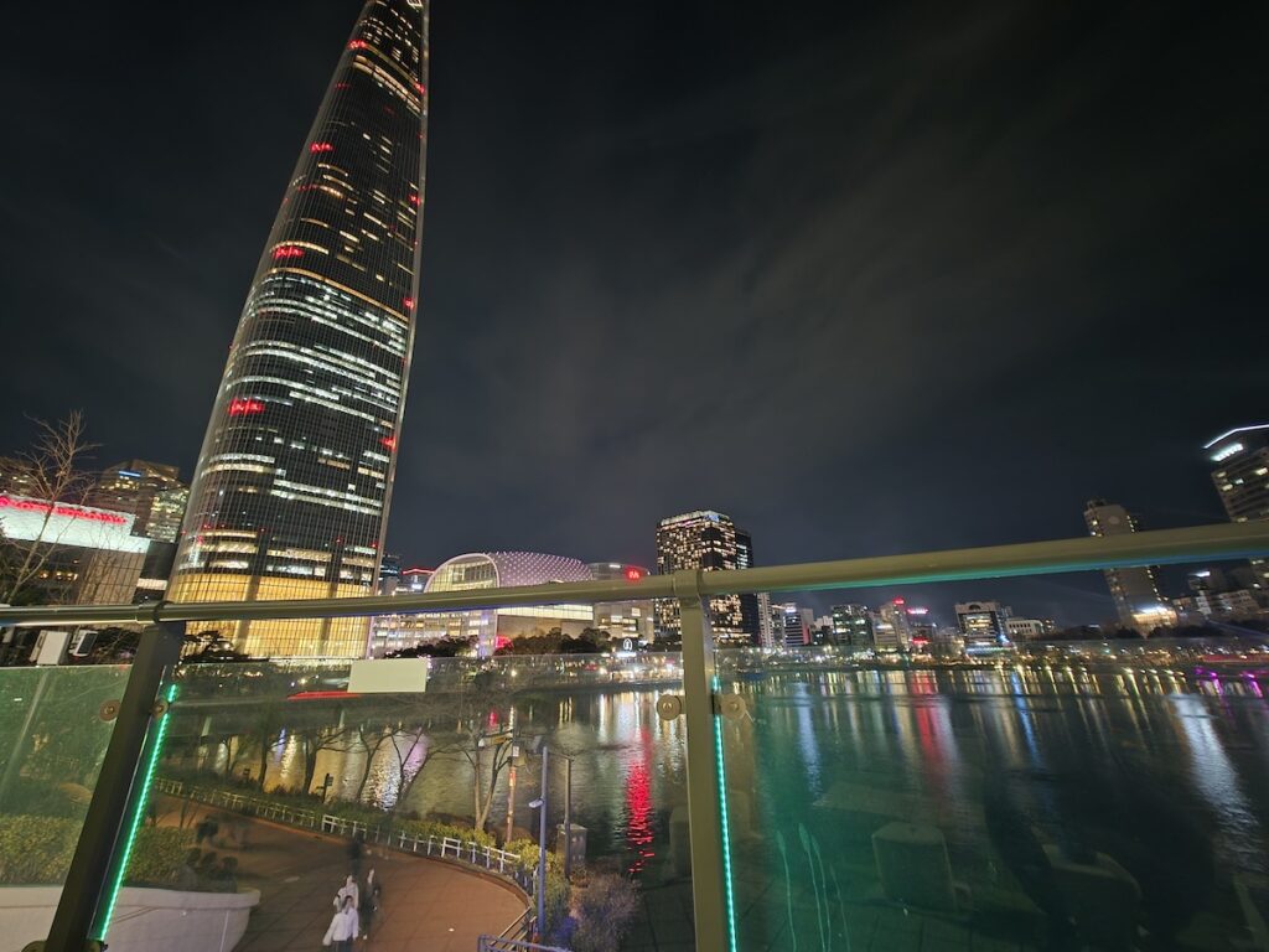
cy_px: 476
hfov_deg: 106.2
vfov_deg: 89.9
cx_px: 634
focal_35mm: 13
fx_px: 477
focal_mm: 2.2
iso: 800
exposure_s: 1/8.59
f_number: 1.9
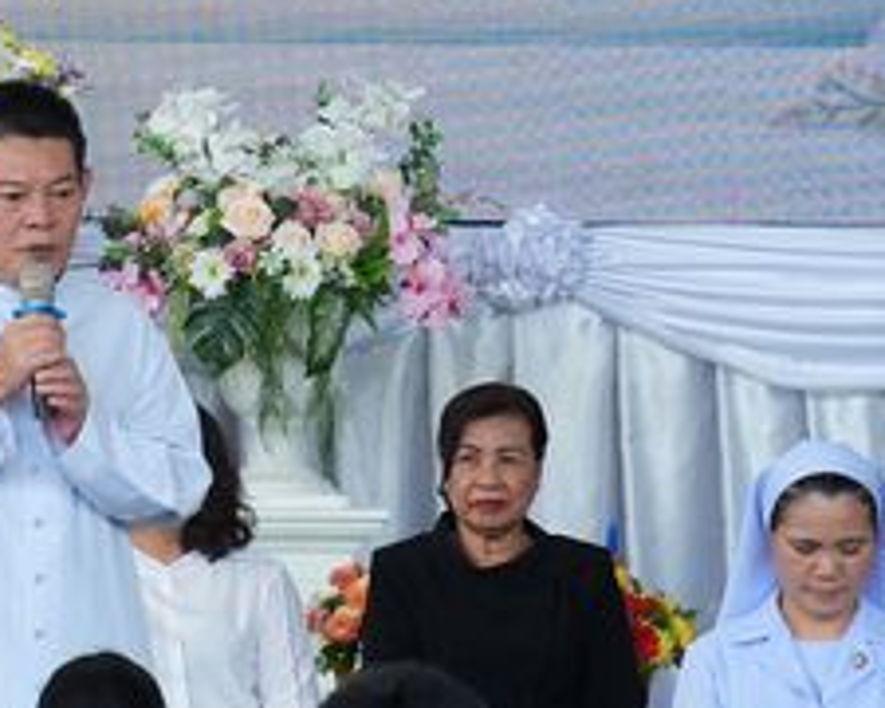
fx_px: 13122
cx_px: -232
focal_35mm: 501
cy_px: -30
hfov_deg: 3.9
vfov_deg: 3.1
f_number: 5.6
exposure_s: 1/125
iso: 400
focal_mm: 80
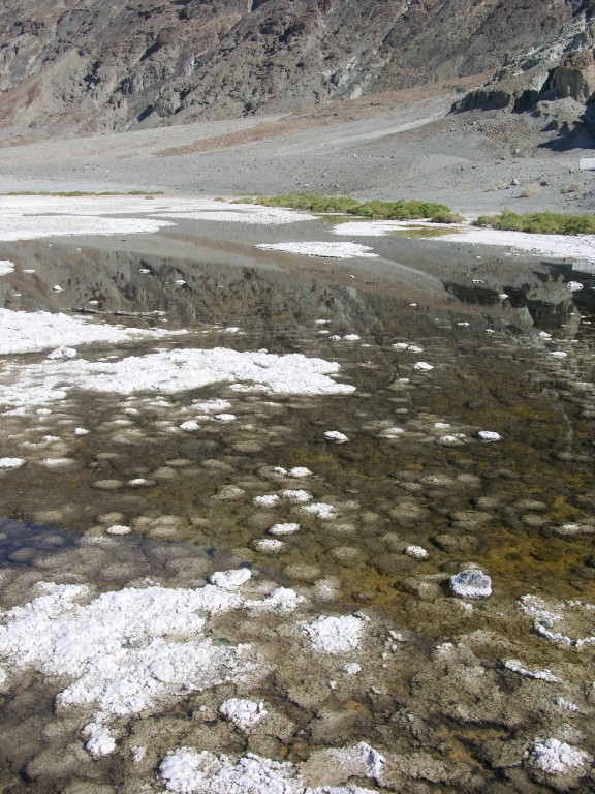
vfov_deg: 47.9
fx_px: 894
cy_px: 397
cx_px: 298
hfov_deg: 36.8
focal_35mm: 39
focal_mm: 10
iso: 50
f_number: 6.4
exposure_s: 1/222
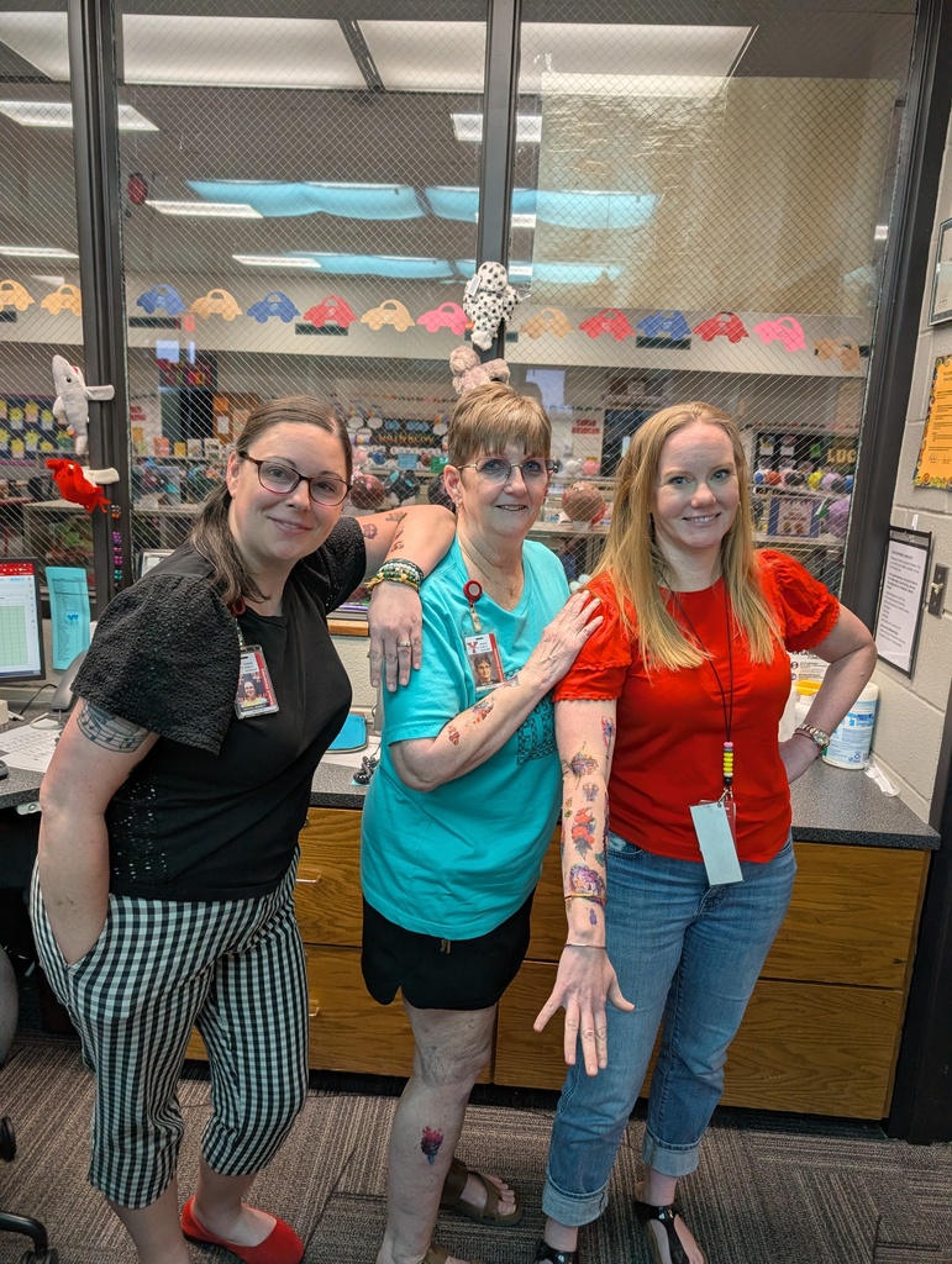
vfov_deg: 71.5
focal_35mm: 24
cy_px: 632
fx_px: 878
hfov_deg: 56.9
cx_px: 476
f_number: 1.68
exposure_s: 1/120
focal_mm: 6.9
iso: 38
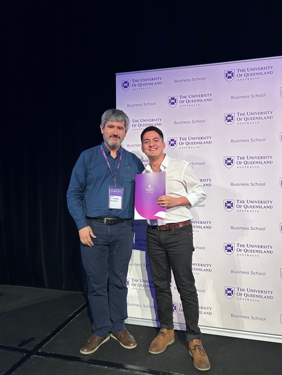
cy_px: 192
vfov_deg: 65.3
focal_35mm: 27
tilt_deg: -1.4
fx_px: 293
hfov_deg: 51.4
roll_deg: -1.2
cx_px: 144
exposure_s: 1/51
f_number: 1.5
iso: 125
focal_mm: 5.7
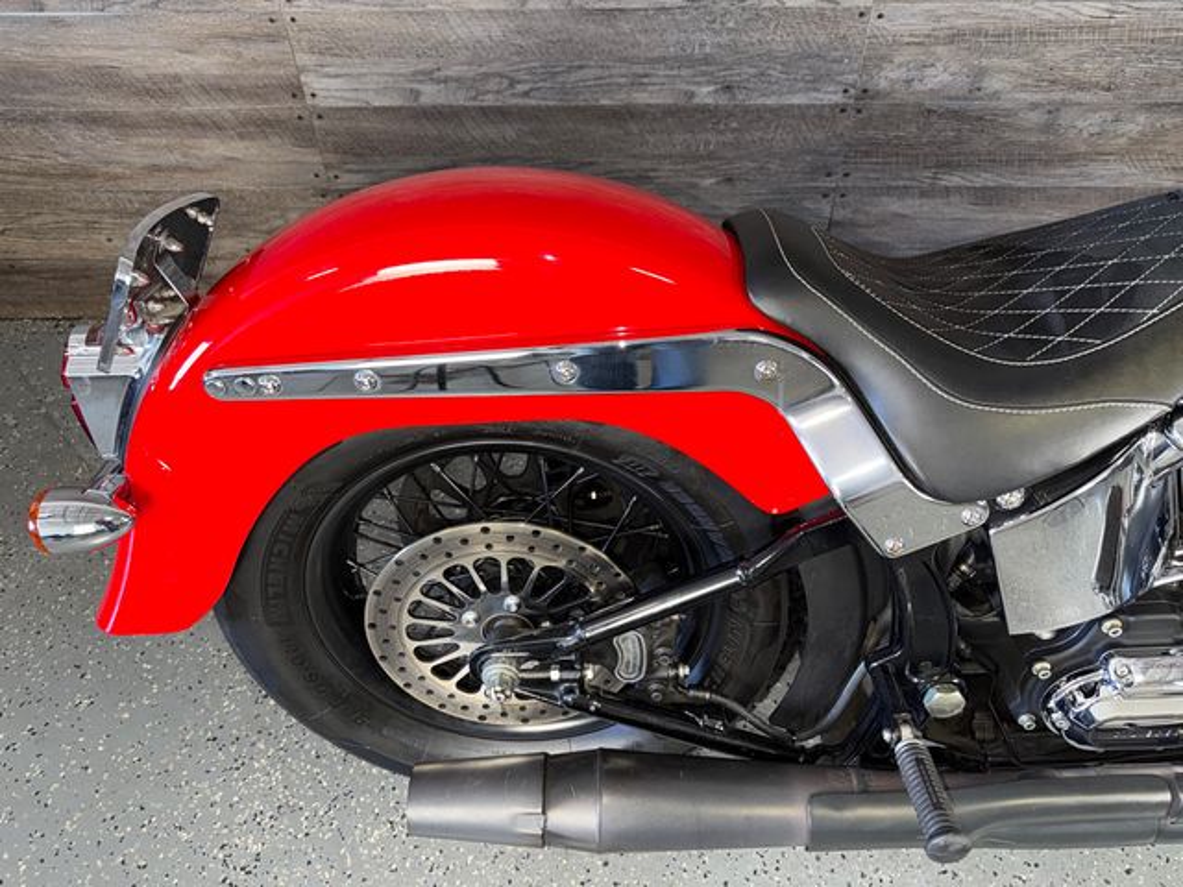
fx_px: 820
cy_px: 444
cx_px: 592
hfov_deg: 71.6
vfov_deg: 56.8
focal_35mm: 24
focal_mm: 6.76
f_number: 1.78
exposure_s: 1/22
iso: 64
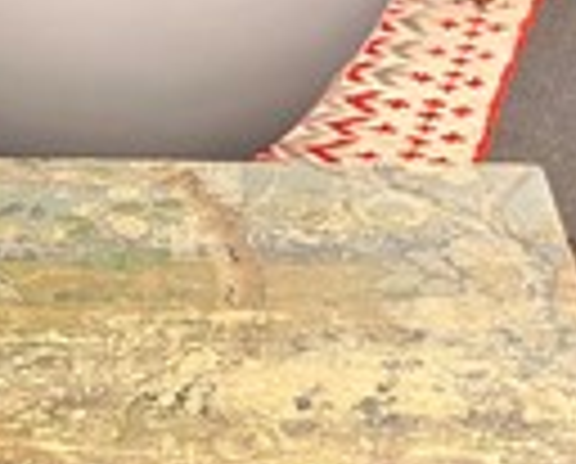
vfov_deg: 18.0
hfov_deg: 23.0
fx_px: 1350
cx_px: -14
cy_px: 631
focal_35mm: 79
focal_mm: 5.1
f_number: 1.6
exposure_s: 1/50
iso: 320
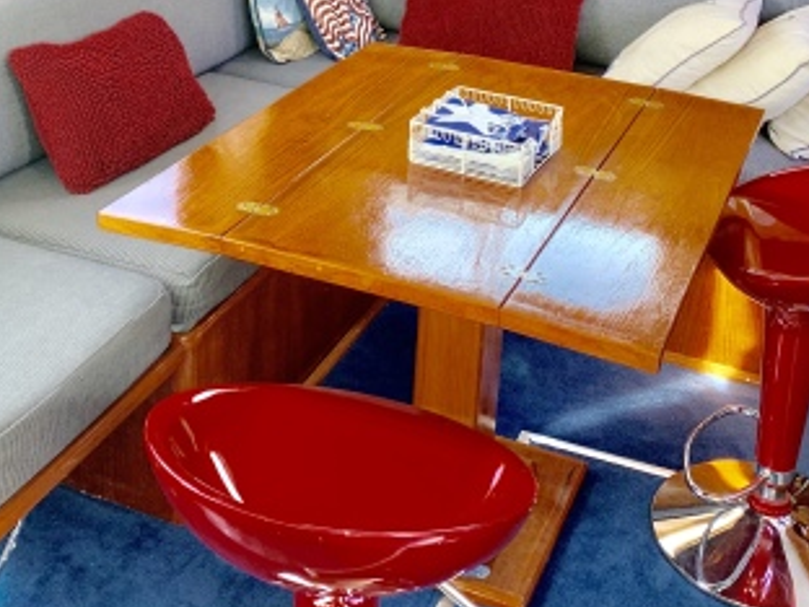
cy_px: 52
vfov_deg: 27.9
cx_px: 410
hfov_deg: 38.2
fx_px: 1169
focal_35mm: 50
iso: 100
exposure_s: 1/77
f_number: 1.8
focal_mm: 4.25
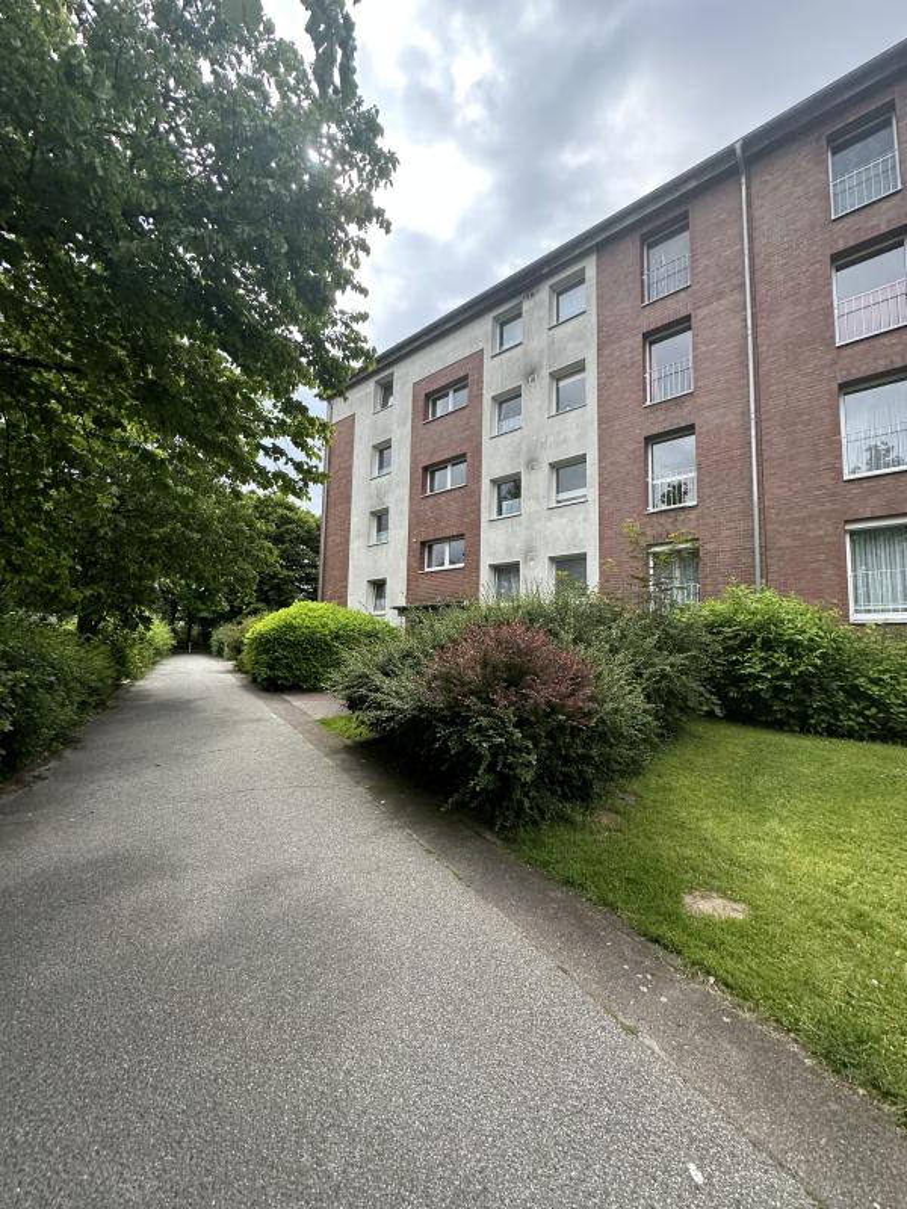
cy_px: 604
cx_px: 454
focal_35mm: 14
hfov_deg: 85.7
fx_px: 489
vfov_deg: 102.1
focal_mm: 2.22
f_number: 2.2
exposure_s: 1/581
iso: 40
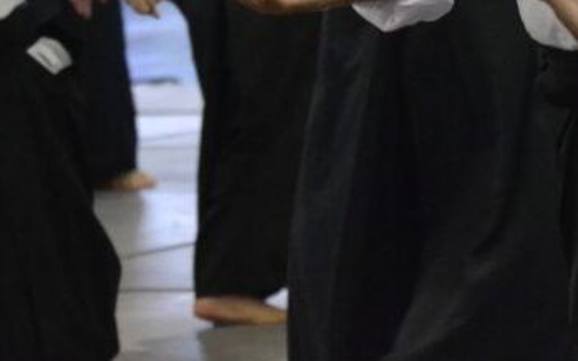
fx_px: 7072
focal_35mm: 449
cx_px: 725
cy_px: -191
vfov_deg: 2.9
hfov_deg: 4.7
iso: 3200
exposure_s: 1/200
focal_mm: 100
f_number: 4.8
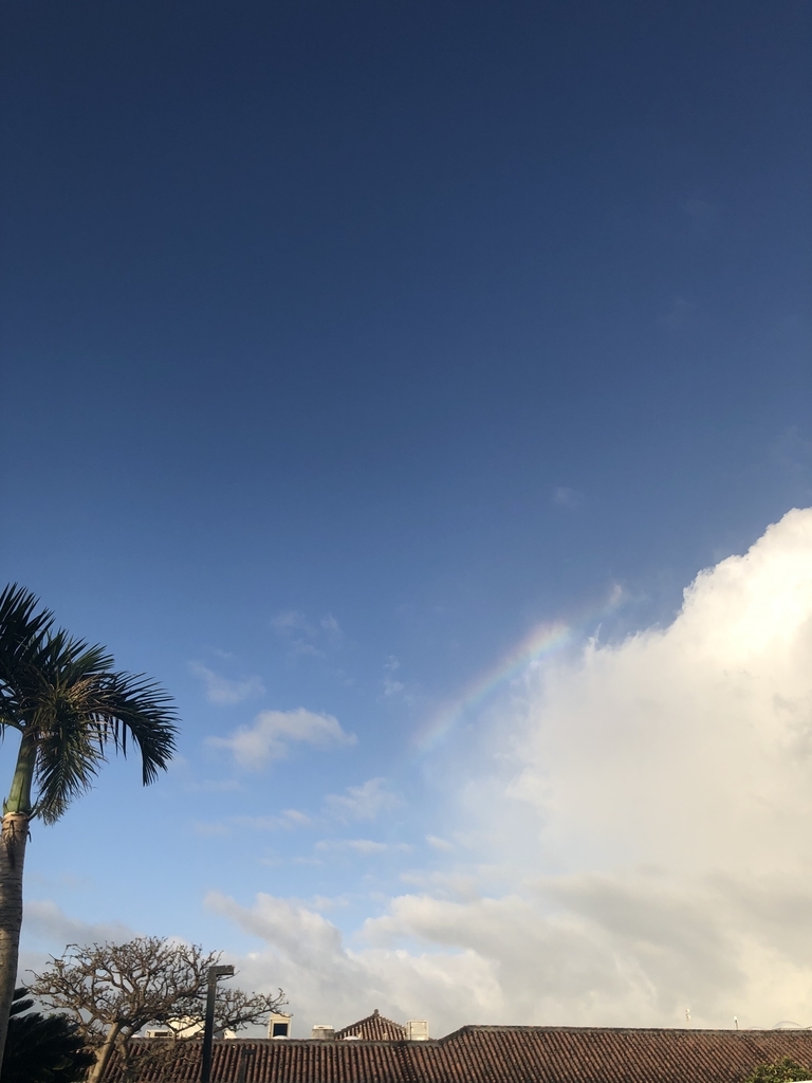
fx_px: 876
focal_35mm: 28
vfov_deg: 63.4
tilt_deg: +34.4
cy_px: 542
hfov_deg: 49.7
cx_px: 406
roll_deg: +0.6
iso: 20
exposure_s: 1/1946
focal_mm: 4
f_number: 1.8
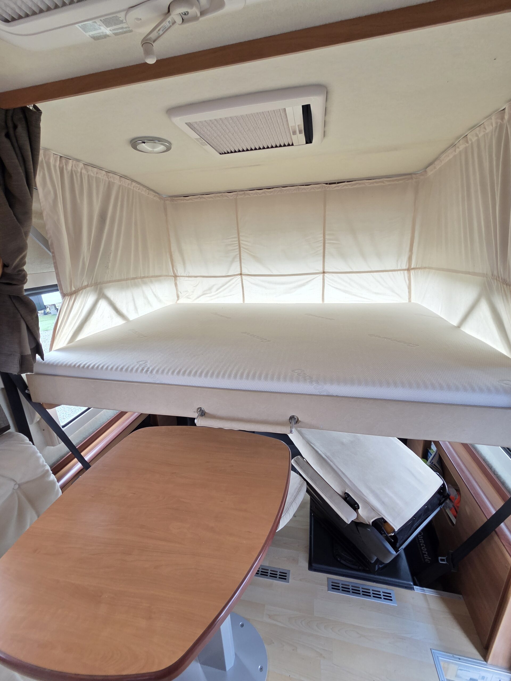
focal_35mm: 13
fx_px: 256
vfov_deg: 106.2
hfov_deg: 89.9
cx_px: 256
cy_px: 340
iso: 100
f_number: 2.2
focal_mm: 2.2
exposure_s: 1/100
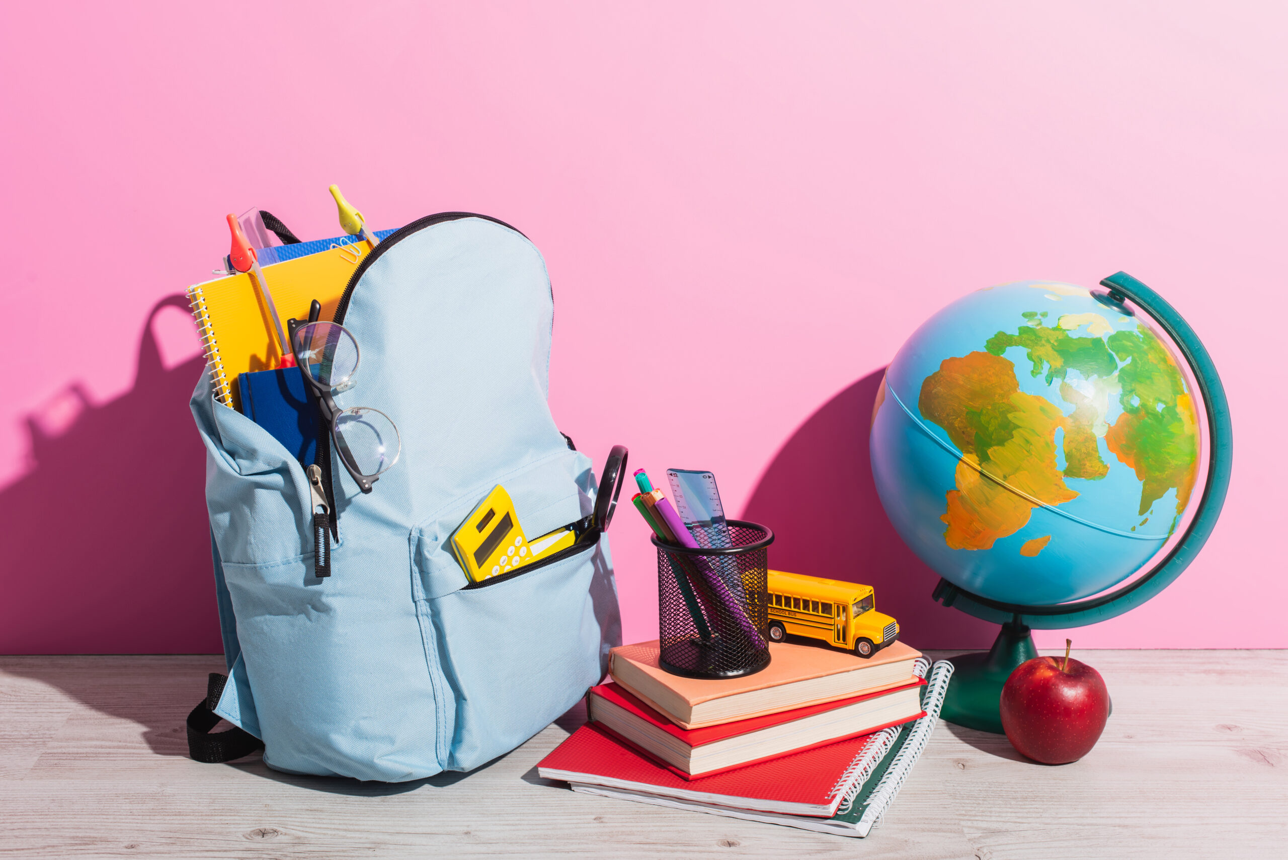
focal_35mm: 50
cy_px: 430
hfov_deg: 39.6
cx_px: 644
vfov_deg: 27.0
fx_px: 1790
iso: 80
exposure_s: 1/200
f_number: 8
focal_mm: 50
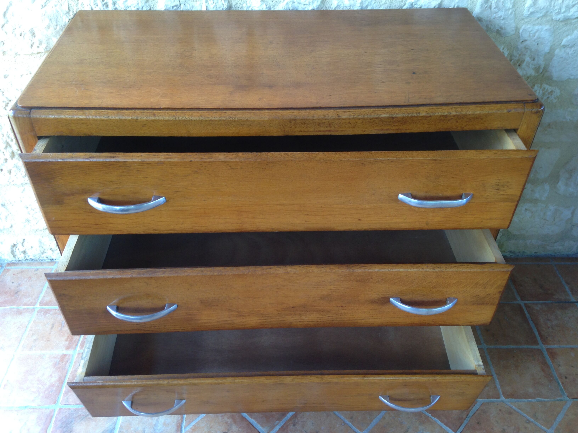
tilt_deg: -41.1
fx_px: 551
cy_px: 216
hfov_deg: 55.4
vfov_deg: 42.9
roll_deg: +1.8
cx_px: 289
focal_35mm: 33
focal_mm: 4.12
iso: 50
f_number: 2.4
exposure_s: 1/30
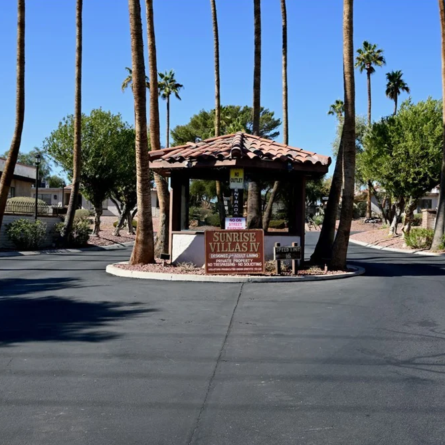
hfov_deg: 42.7
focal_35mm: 39
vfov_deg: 42.8
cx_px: 253
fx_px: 567
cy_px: 224
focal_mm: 30
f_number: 14
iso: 100
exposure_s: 1/60
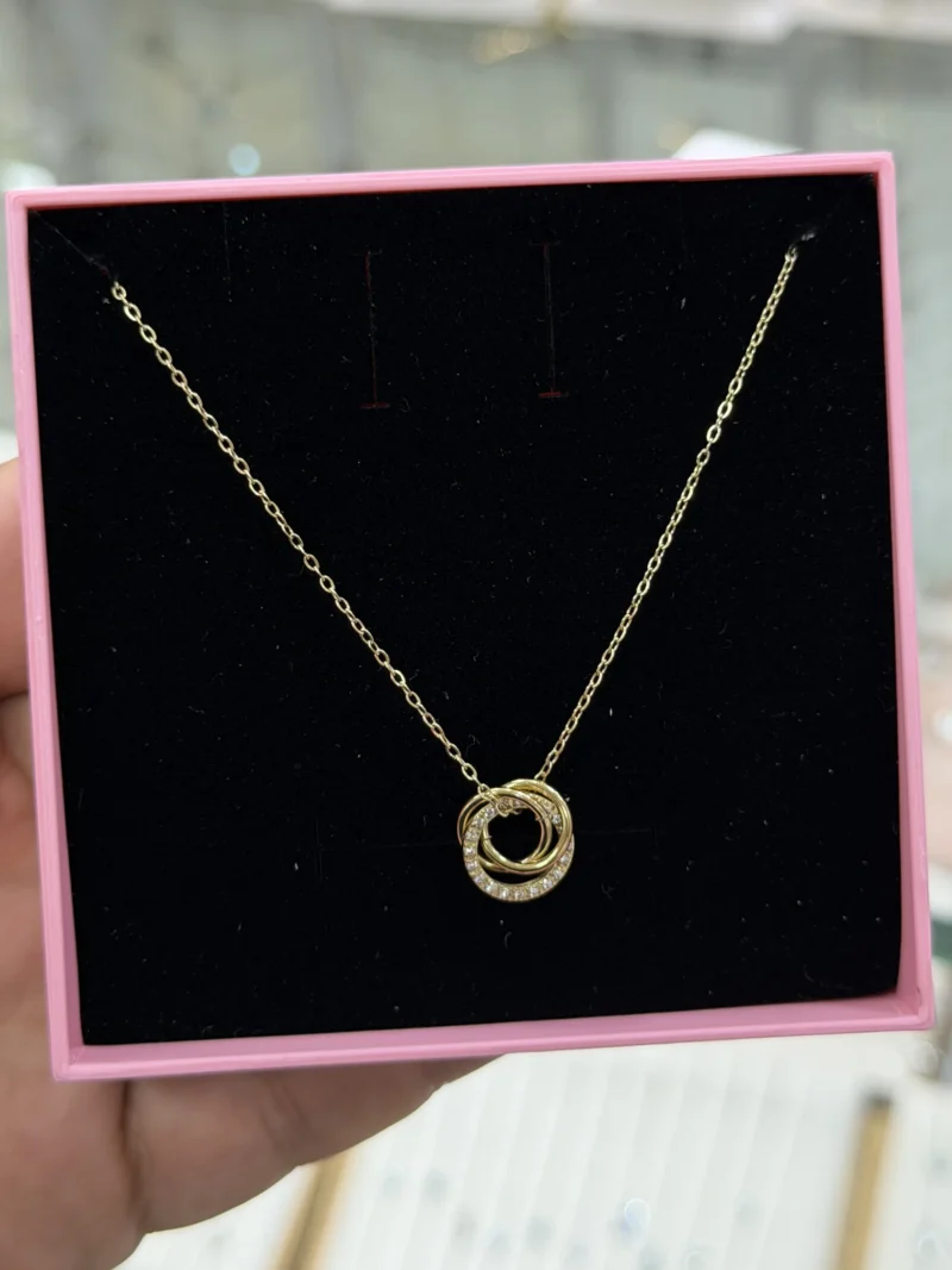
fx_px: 1760
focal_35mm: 48
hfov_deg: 30.3
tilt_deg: -38.6
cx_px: 476
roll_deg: +4.7
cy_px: 635
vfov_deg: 39.7
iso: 64
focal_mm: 6.76
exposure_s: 1/199
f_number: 1.78
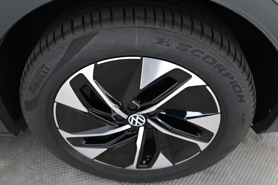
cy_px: 92
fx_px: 259
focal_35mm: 34
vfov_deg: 39.4
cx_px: 139
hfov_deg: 56.5
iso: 3200
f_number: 5
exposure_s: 1/80
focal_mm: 33.5
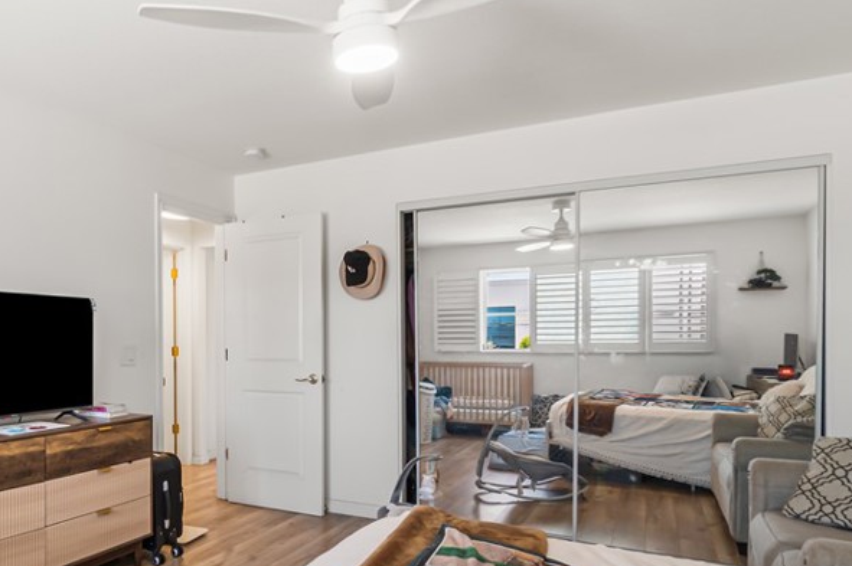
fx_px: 615
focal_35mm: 26
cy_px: 364
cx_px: 249
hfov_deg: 66.5
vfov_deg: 48.9
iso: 100
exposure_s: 1/2.5
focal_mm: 10
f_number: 7.1
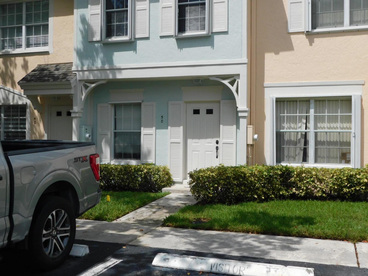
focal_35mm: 40
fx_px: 425
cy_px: 138
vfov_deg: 36.0
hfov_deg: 46.8
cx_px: 184
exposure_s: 1/640
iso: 125
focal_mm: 7.1
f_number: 7.2
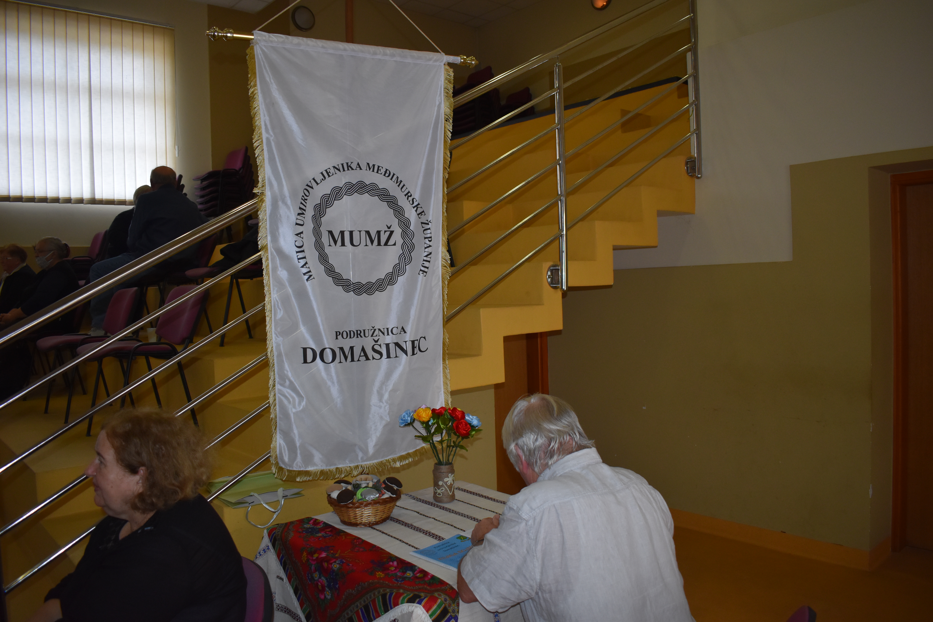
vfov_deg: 47.9
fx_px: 700
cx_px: 466
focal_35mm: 27
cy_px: 311
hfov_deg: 67.4
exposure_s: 1/200
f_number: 3.5
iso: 800
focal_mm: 18
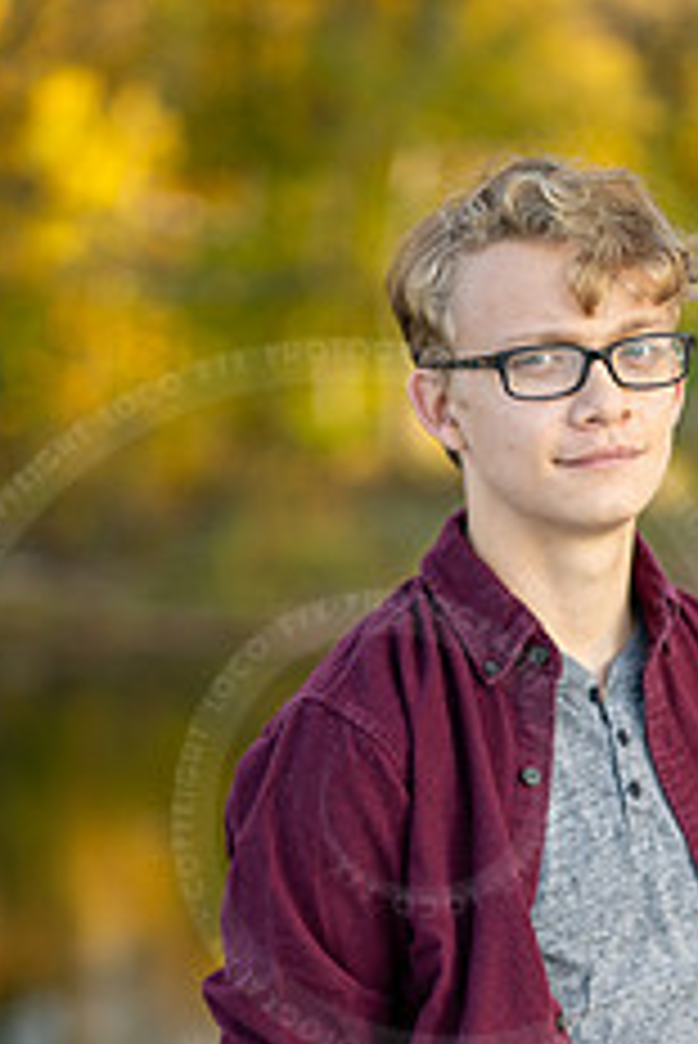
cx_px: 464
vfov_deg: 20.7
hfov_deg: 14.1
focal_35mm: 97
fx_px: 2817
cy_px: 886
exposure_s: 1/1600
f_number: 1.2
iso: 125
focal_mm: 50
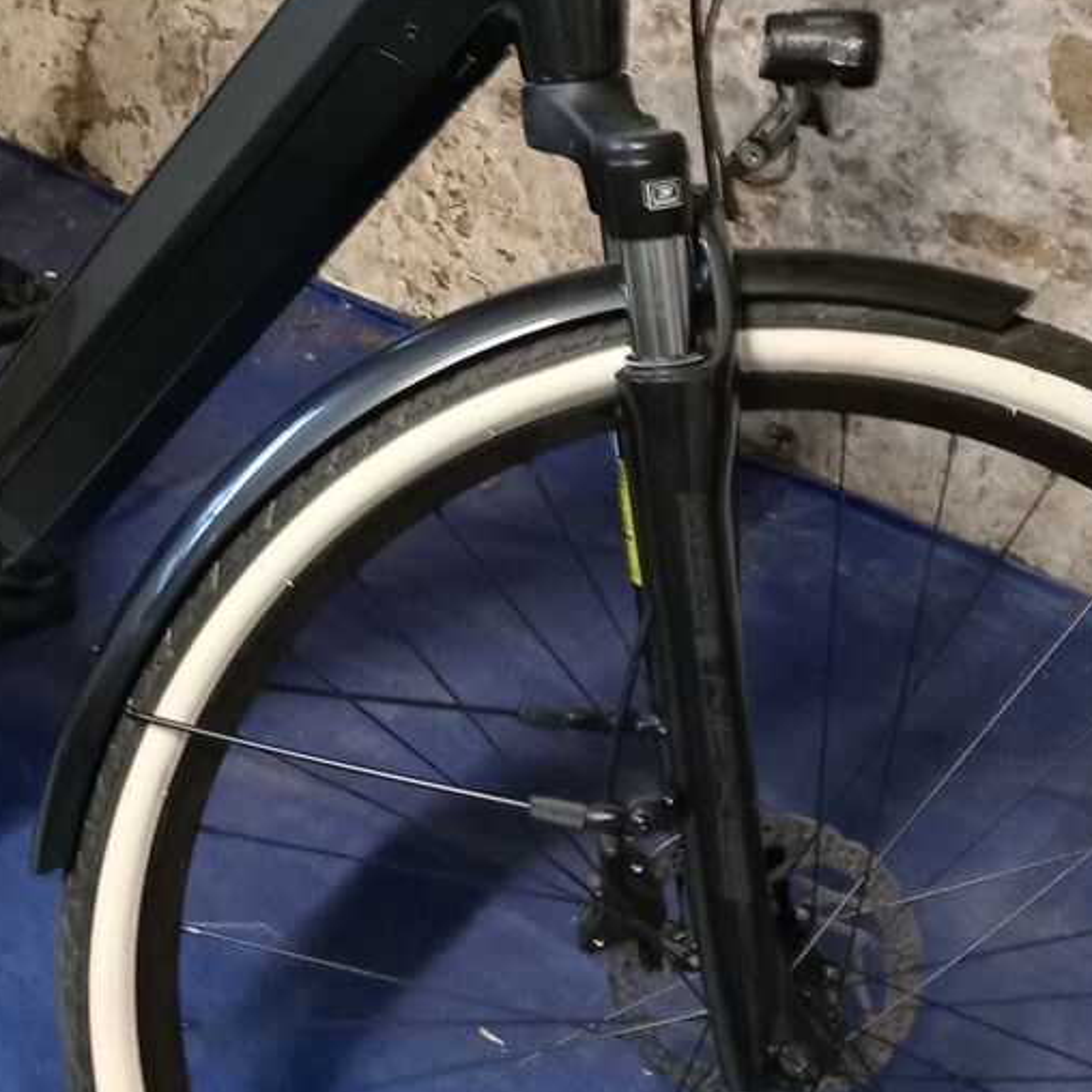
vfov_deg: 28.7
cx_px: 234
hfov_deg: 29.0
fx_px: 2070
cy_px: 169
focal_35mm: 58
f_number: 1.8
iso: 3821
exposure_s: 1/14.3
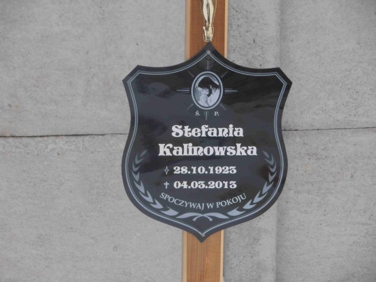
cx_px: 188
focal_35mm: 166
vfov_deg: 8.9
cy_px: 141
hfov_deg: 11.9
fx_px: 1803
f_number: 5.9
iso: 80
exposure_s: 1/250
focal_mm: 29.44
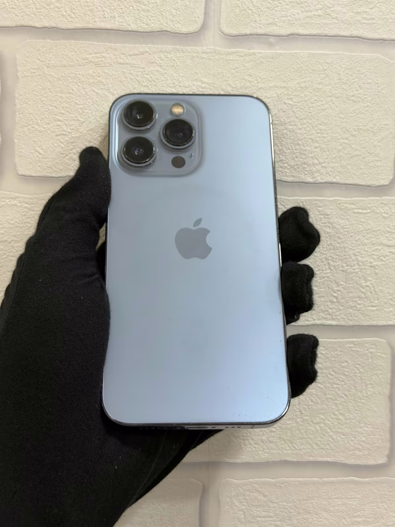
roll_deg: -0.9
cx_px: 198
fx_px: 730
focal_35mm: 48
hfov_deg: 30.3
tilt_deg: -2.3
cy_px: 264
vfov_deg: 39.7
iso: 64
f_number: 1.78
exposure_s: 1/100
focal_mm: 6.76
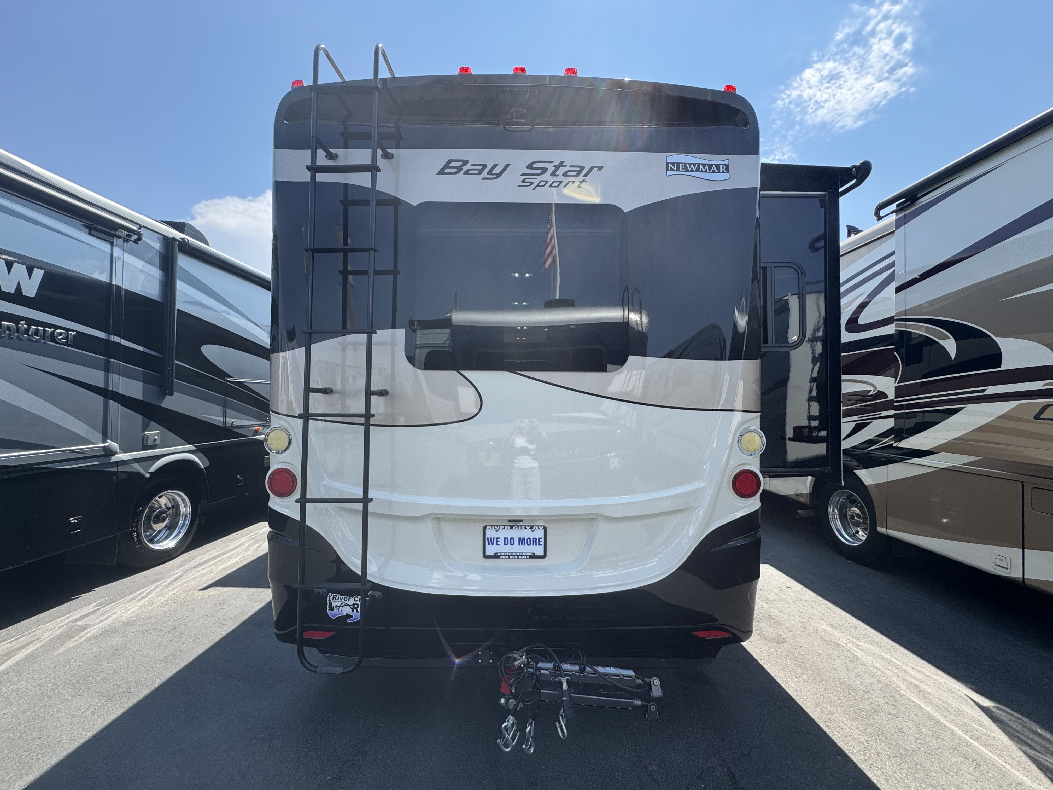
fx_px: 426
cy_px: 395
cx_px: 526
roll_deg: +0.8
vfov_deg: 85.7
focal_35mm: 14
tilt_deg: +1.5
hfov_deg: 102.1
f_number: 2.2
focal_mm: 2.22
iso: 40
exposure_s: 1/596
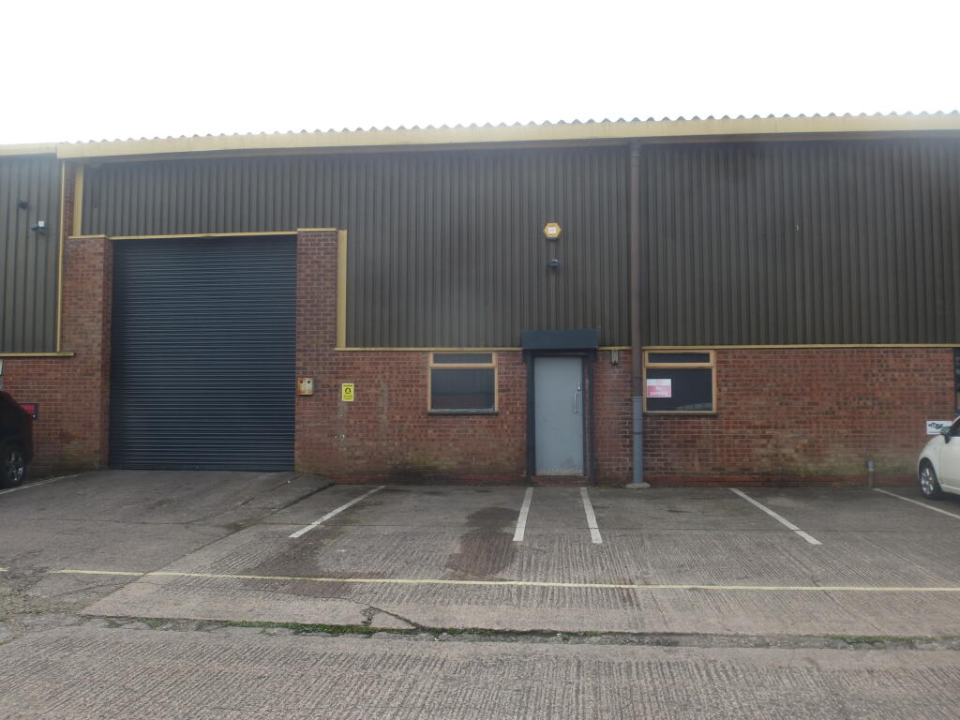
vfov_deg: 46.8
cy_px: 360
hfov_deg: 60.0
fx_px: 832
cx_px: 480
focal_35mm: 30
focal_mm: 5.4
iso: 100
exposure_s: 1/320
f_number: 4
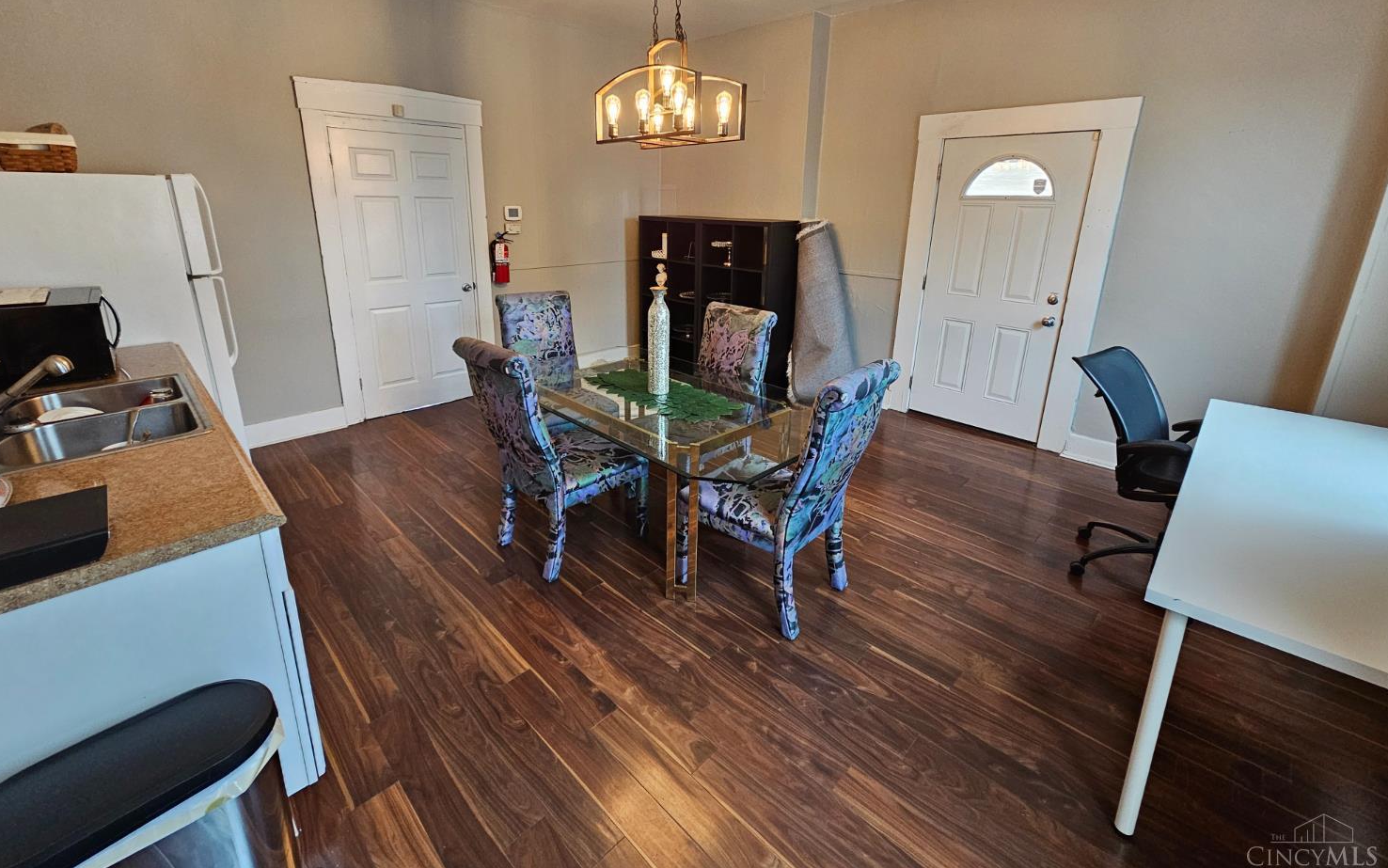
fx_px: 530
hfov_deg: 105.3
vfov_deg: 78.0
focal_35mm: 14
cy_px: 360
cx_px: 686
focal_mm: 2.2
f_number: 2.2
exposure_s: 1/40
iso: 320
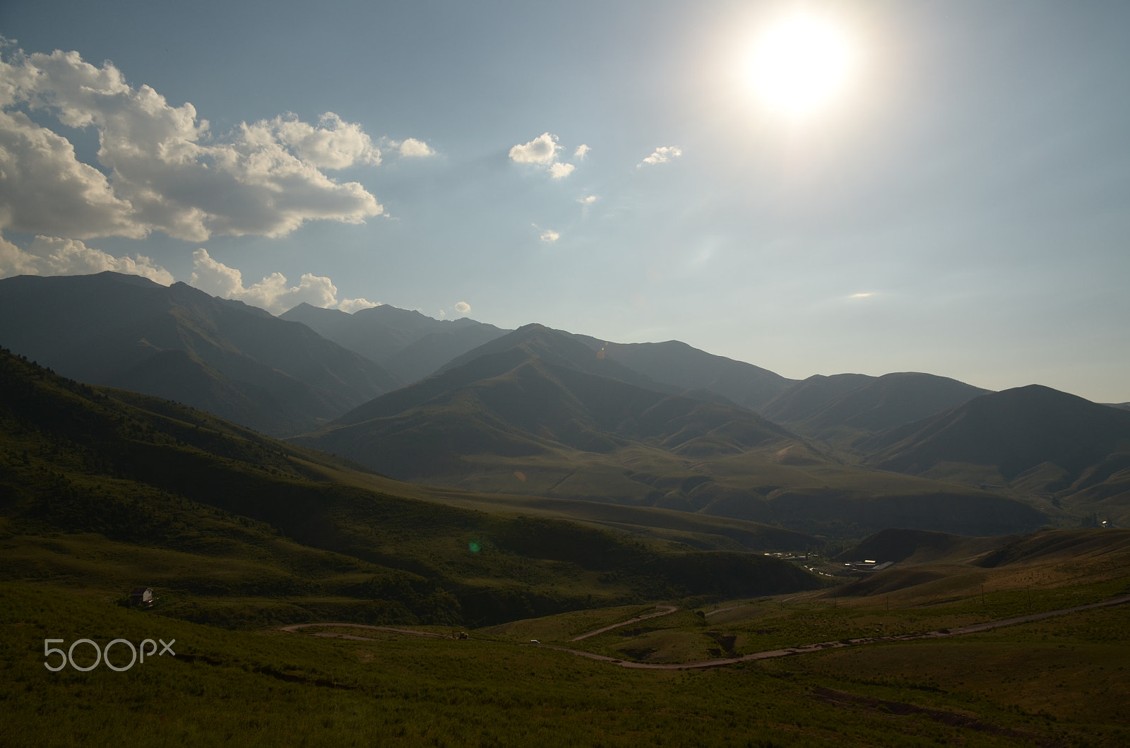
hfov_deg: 73.9
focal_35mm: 24
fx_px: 752
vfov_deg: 52.9
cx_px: 565
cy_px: 374
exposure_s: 1/3200
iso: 200
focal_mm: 16
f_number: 5.6
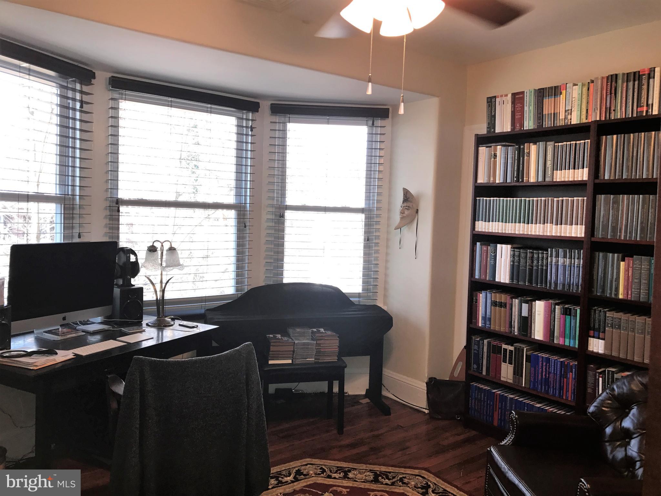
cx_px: 330
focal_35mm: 28
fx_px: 535
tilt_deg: -2.8
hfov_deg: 63.4
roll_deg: -2.4
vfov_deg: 49.7
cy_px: 248
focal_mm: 3.99
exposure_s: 1/35
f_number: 1.8
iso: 20
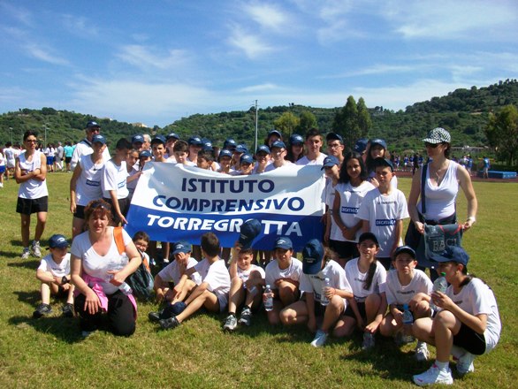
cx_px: 259
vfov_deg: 44.2
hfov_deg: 56.8
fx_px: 479
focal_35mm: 32
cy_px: 194
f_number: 5.5
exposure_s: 1/400
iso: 64
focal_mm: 5.7
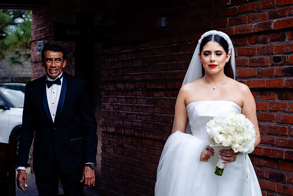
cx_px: 155
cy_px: 98
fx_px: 733
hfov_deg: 22.6
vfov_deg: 15.2
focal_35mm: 90
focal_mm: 85
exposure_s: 1/1000
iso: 640
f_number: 4
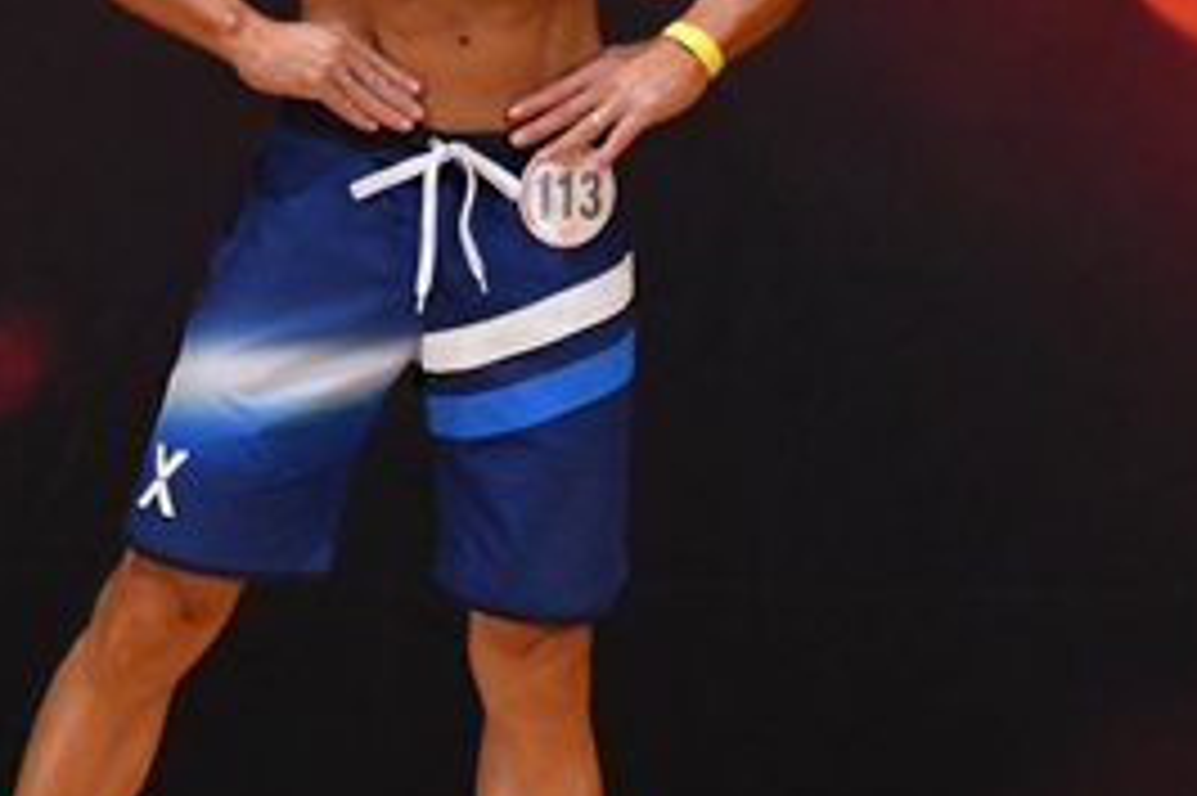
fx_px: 26117
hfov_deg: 2.6
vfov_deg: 1.7
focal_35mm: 786
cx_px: 254
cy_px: 292
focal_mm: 180
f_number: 5.6
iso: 3200
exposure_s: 1/400
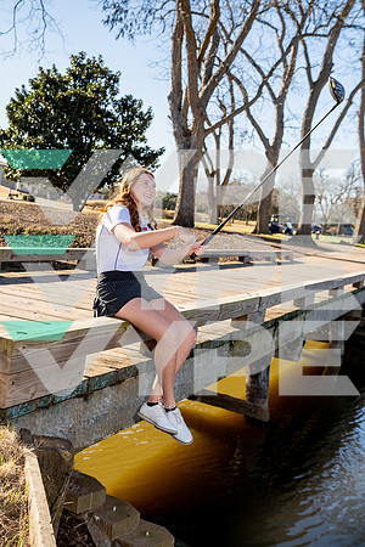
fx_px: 700
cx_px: 182
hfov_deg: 29.2
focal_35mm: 46
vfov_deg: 42.7
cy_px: 274
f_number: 5.6
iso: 100
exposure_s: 1/250
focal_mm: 46
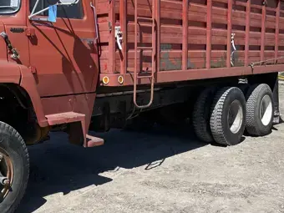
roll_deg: -0.3
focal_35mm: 49
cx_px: 60
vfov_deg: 29.6
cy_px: 80
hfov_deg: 37.6
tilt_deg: -2.4
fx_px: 402
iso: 32
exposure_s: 1/2857
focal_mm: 5.1
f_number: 1.6
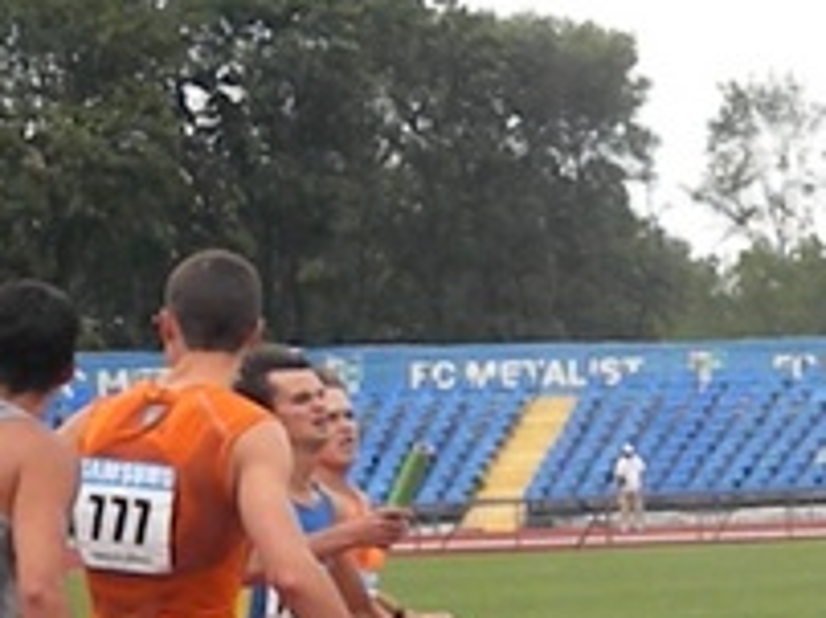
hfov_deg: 7.4
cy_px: 675
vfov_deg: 5.6
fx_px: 6268
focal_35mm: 263
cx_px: 1169
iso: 720
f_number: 9
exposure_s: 1/538
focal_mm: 15.1
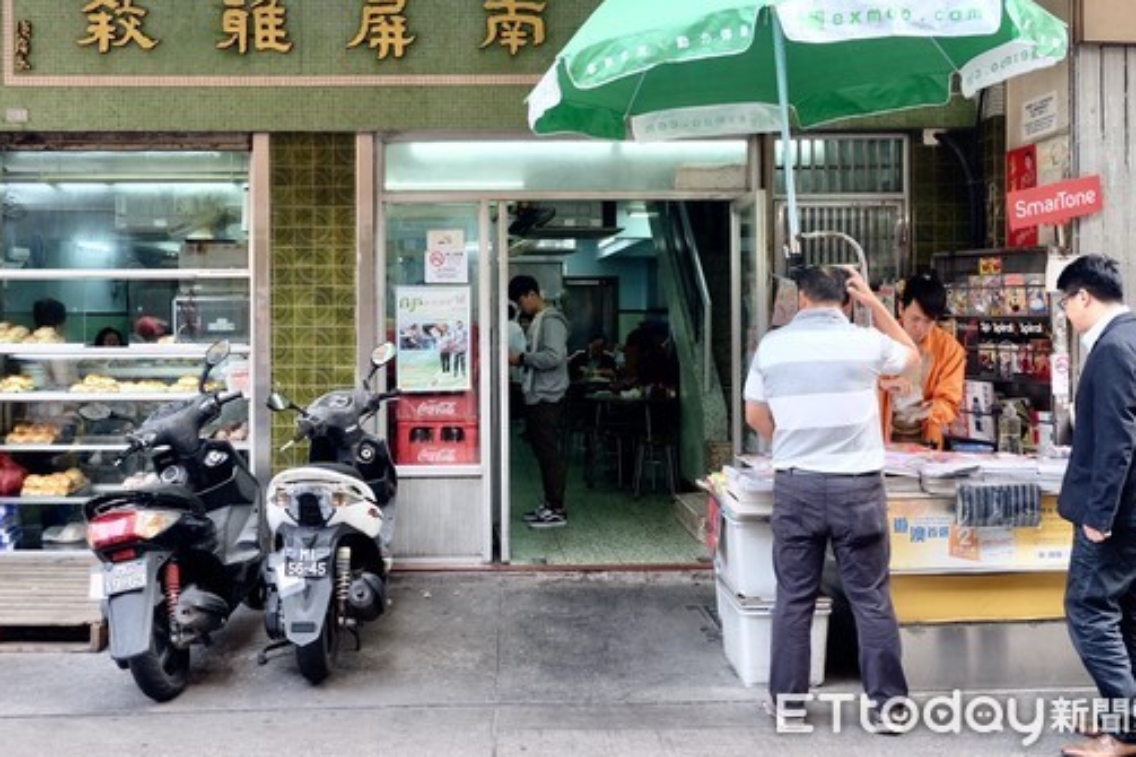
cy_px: 307
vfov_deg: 35.8
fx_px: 1167
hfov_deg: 51.8
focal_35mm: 37
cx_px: 510
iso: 400
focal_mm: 20.5
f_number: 3.2
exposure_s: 1/140
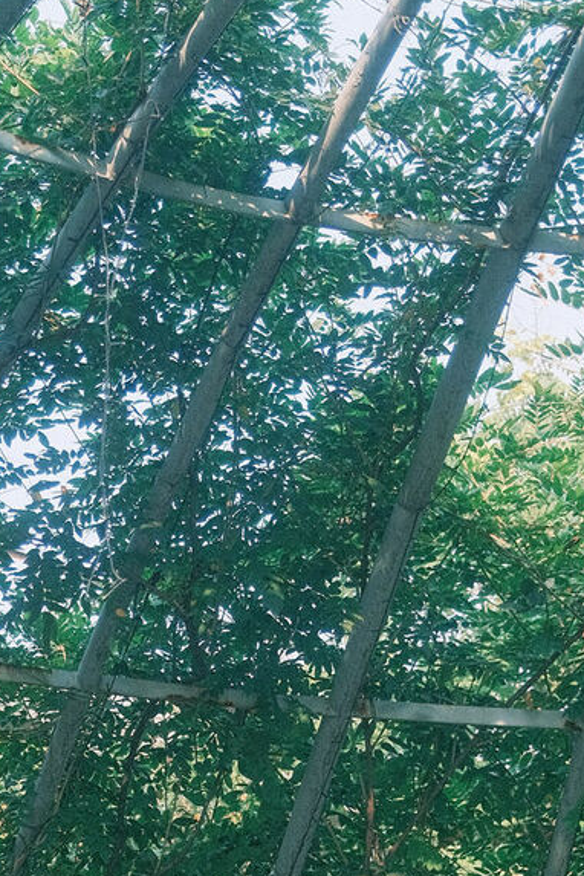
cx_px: -76
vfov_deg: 17.4
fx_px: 2676
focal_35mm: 110
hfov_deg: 12.2
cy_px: 1146
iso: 640
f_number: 2.8
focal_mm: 26.6
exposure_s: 1/1000
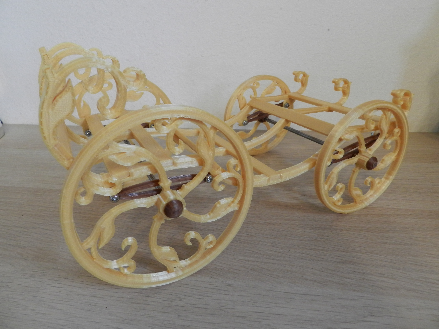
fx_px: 304
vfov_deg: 56.8
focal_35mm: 24
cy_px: 162
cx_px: 216
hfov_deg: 71.6
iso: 400
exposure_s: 1/25
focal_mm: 4
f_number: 3.4
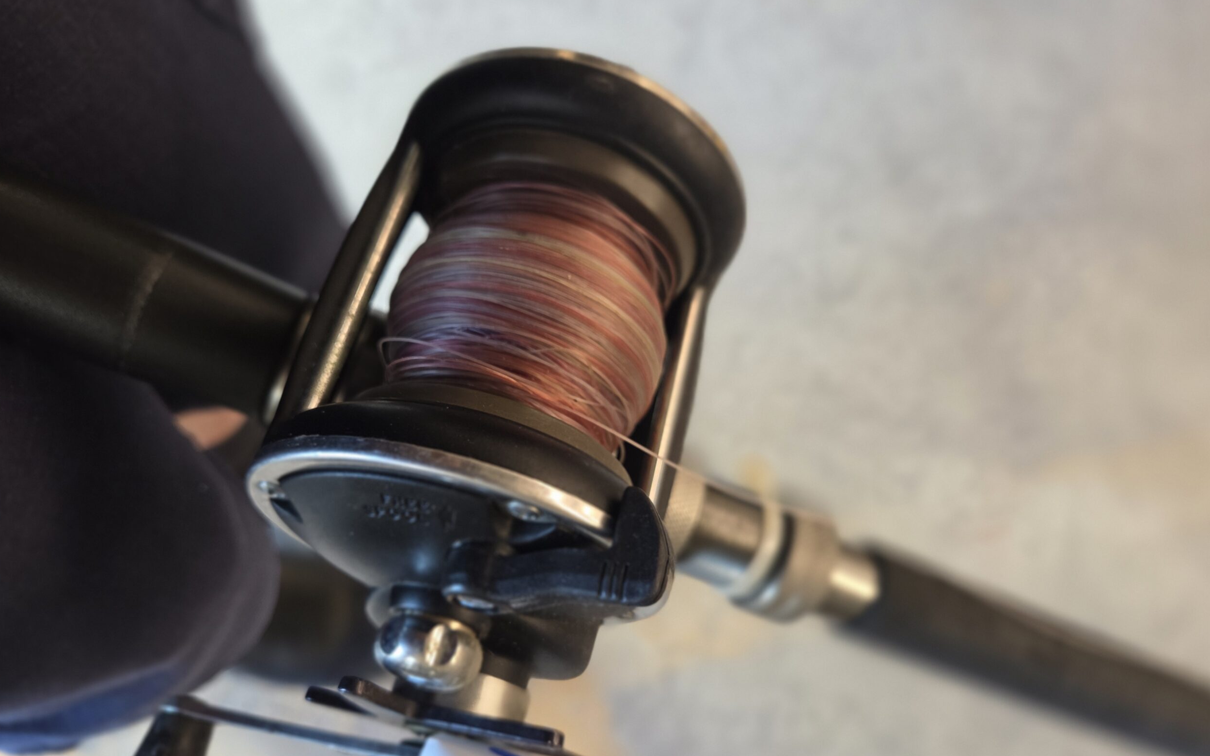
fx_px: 824
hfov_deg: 72.5
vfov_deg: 49.1
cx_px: 613
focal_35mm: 25
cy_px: 427
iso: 160
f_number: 1.8
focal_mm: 5.4
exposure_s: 1/100
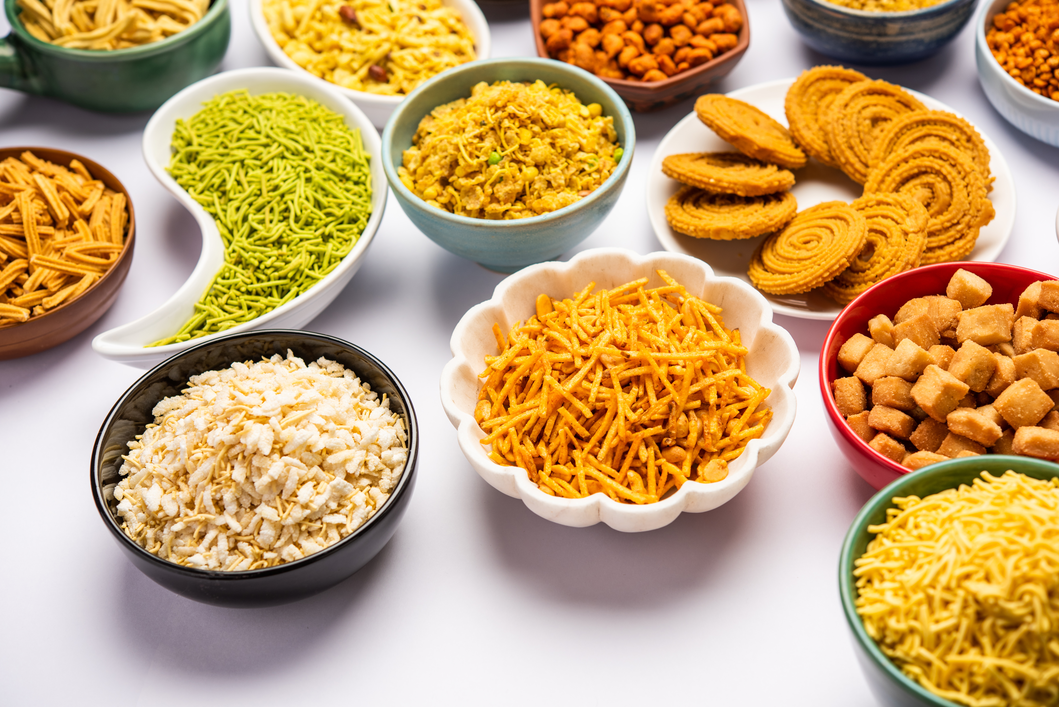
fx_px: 1765
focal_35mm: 60
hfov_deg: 33.4
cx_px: 530
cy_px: 354
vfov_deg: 22.6
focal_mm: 60
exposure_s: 1/125
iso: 100
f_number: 5
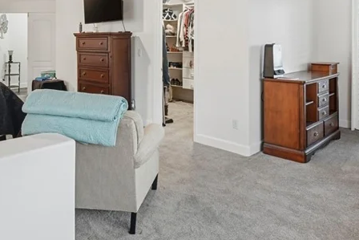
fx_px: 319
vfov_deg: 39.3
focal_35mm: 32
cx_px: 153
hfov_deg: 58.4
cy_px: 42
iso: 500
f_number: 10
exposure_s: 1/25
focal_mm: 14
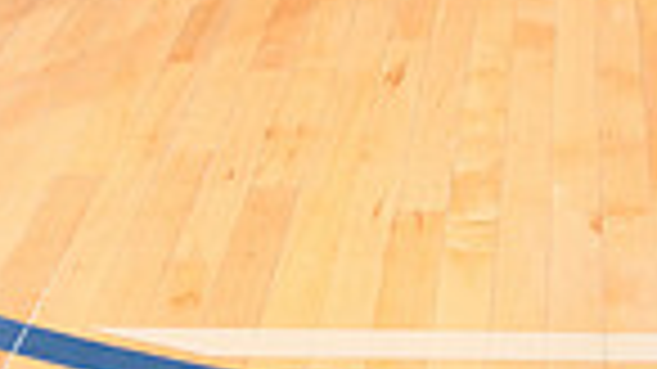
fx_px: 2020
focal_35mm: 116
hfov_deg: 18.2
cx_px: 580
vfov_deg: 9.1
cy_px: -608
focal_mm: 36
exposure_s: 1/250
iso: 400
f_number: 5.6
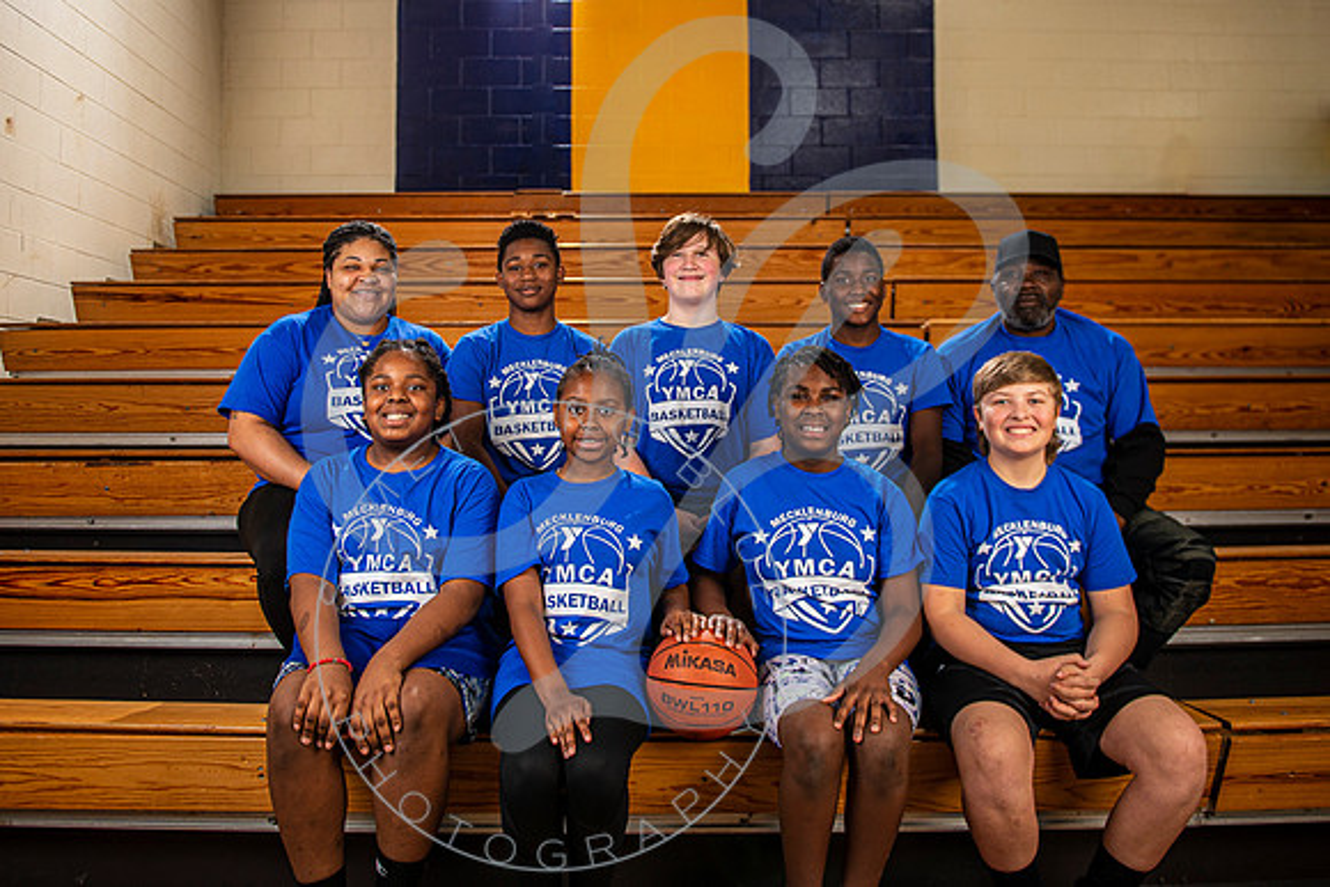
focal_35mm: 29
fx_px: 1072
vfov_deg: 44.9
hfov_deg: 63.6
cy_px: 382
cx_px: 654
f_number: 5.6
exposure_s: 1/200
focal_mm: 24
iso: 100
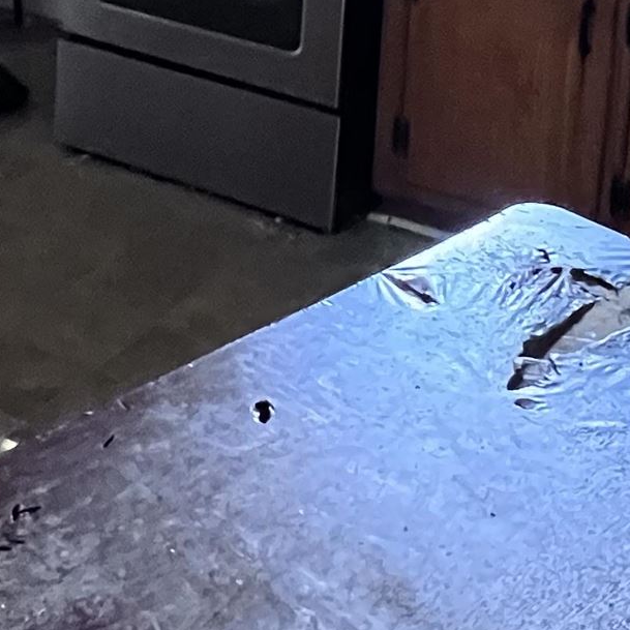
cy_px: -159
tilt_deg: -10.0
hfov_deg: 29.2
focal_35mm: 58
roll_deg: -1.1
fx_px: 1194
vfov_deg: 25.9
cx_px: 175
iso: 1000
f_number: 1.8
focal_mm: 1.57
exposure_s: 1/41
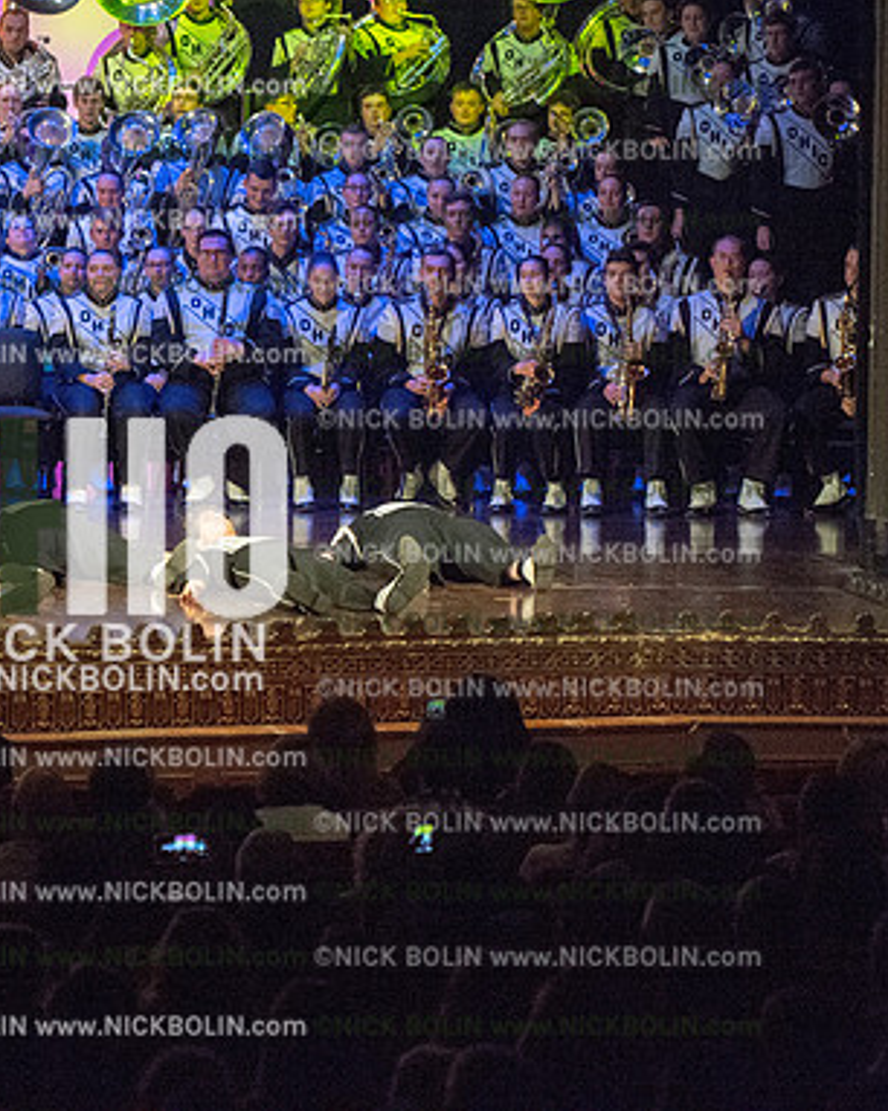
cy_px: 554
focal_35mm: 199
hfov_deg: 7.7
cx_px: 81
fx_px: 6543
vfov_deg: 9.7
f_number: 5.6
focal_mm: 140
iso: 8000
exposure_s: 1/400
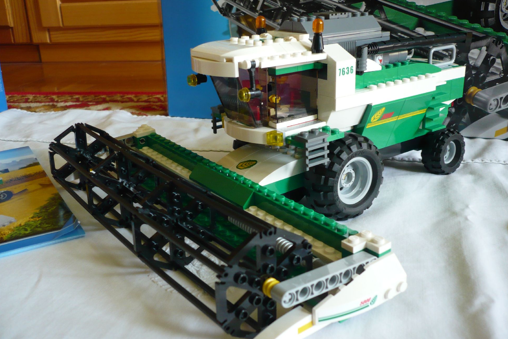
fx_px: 522
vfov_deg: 35.9
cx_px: 255
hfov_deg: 51.9
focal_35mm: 37
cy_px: 187
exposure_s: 1/30
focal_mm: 5.8
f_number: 2.8
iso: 125
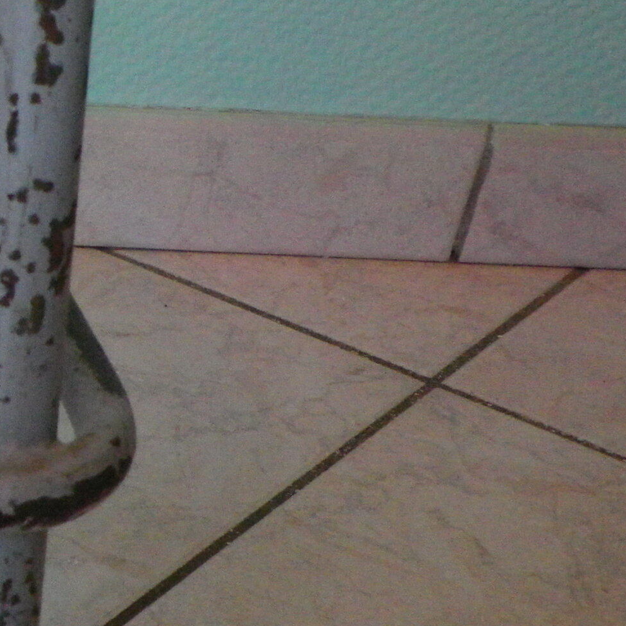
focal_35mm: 102
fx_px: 2087
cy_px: 368
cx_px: -486
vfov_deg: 17.0
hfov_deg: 14.9
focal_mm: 4.9
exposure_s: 1/60
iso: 320
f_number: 2.6
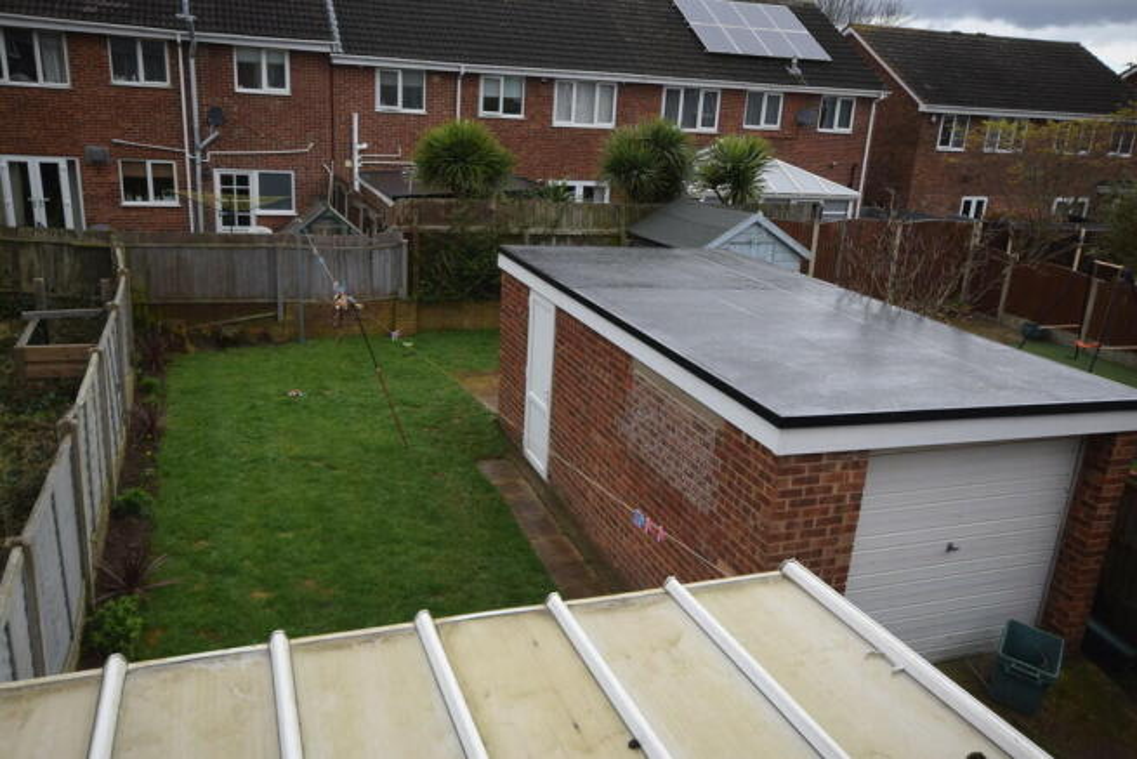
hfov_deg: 61.9
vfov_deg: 43.6
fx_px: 948
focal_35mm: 30
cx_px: 568
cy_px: 380
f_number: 8
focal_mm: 20
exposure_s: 1/250
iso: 360
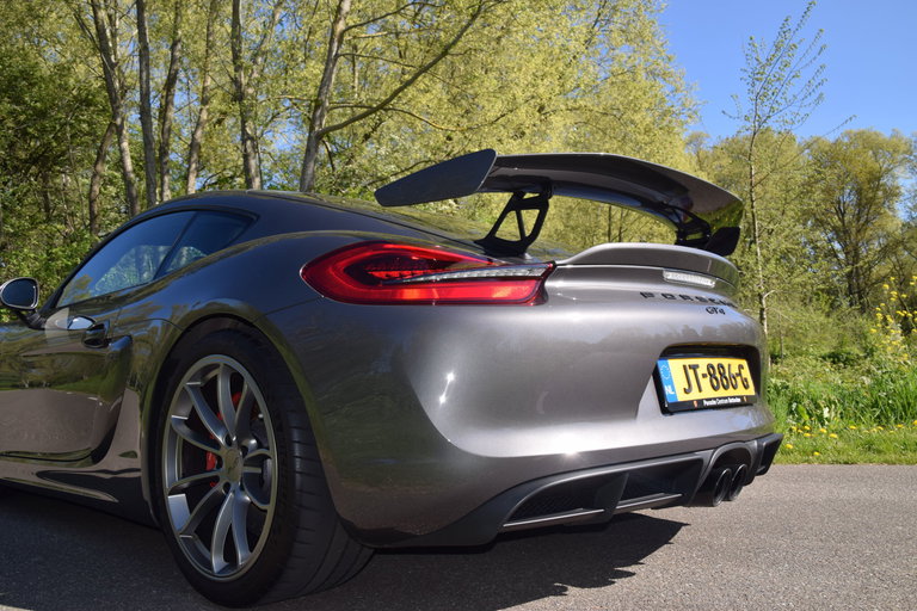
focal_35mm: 30
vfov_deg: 43.6
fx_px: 764
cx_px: 458
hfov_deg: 61.9
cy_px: 306
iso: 100
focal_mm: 20
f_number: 8
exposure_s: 1/200
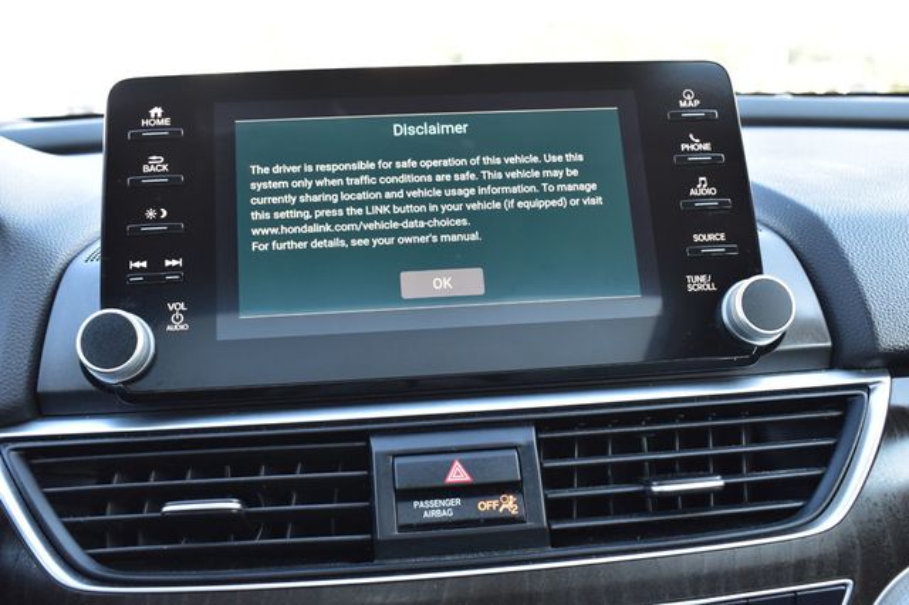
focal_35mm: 38
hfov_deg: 51.3
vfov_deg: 35.5
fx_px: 946
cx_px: 454
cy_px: 302
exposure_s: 1/25
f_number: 7.1
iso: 400
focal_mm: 25
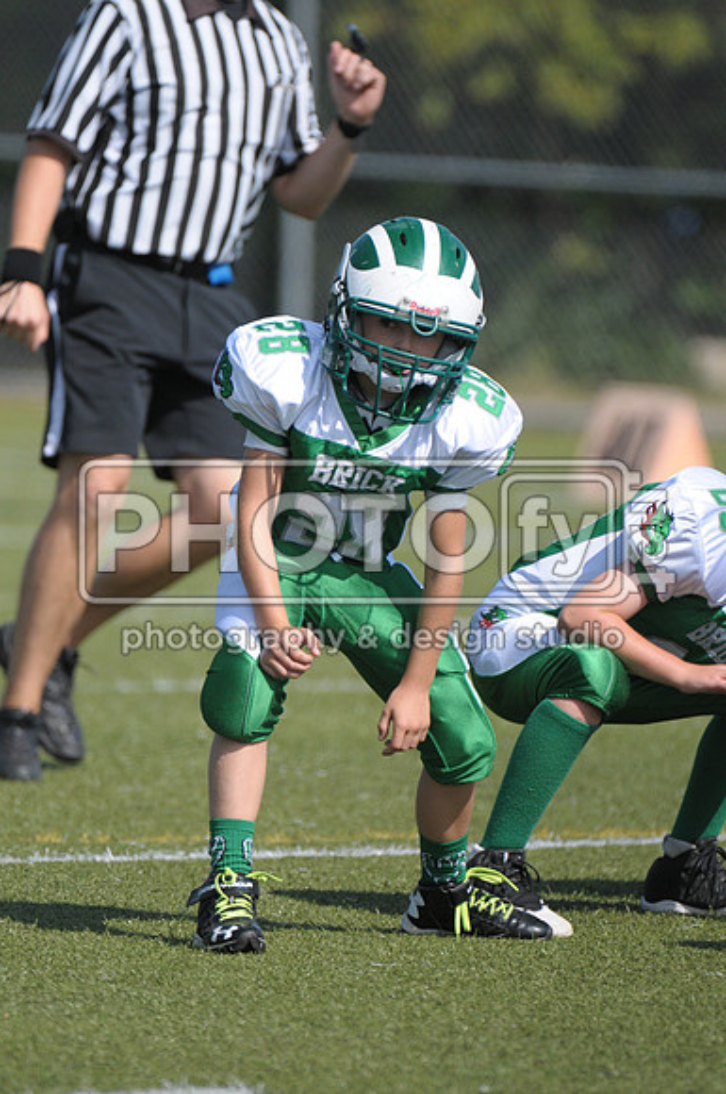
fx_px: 15928
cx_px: 363
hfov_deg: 2.6
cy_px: 547
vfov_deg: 3.9
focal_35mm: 525
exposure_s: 1/5000
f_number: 4
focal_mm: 350
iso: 640
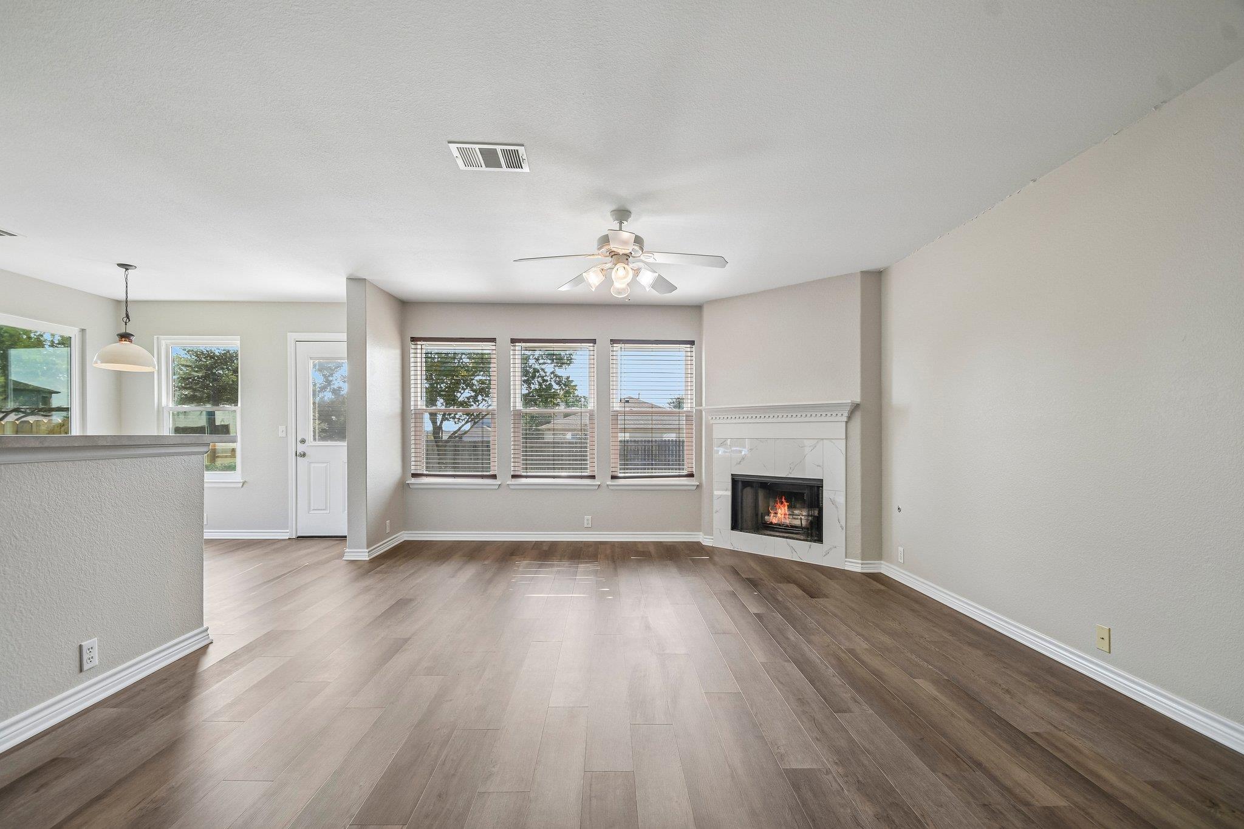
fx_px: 518
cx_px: 622
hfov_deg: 100.4
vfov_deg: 77.3
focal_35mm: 15
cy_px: 414
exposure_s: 1/50
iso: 400
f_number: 8
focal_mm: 10
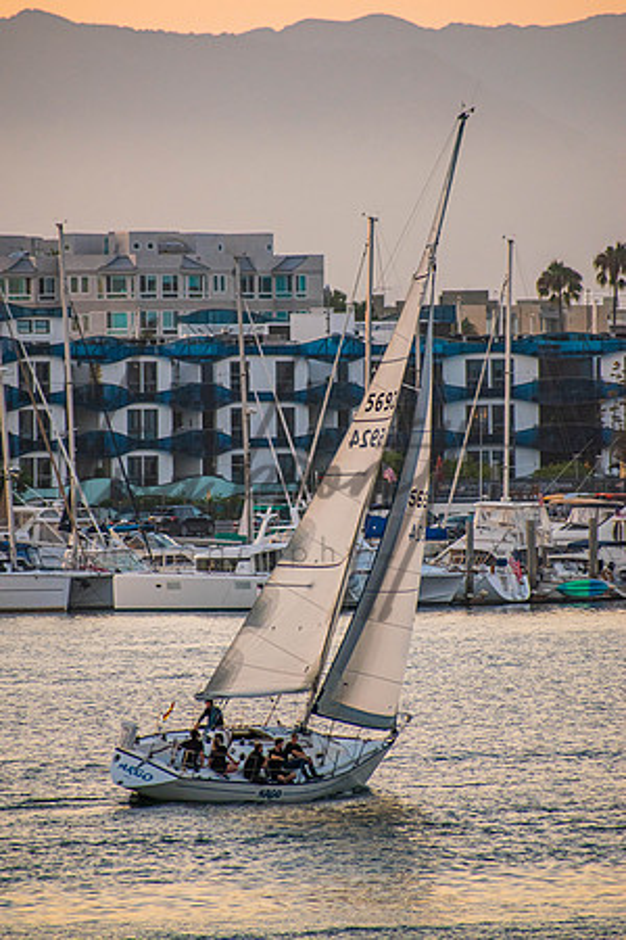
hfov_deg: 3.1
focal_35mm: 450
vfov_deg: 4.6
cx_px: 313
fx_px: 11737
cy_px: 470
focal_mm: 300
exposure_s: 1/320
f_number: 6.3
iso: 800
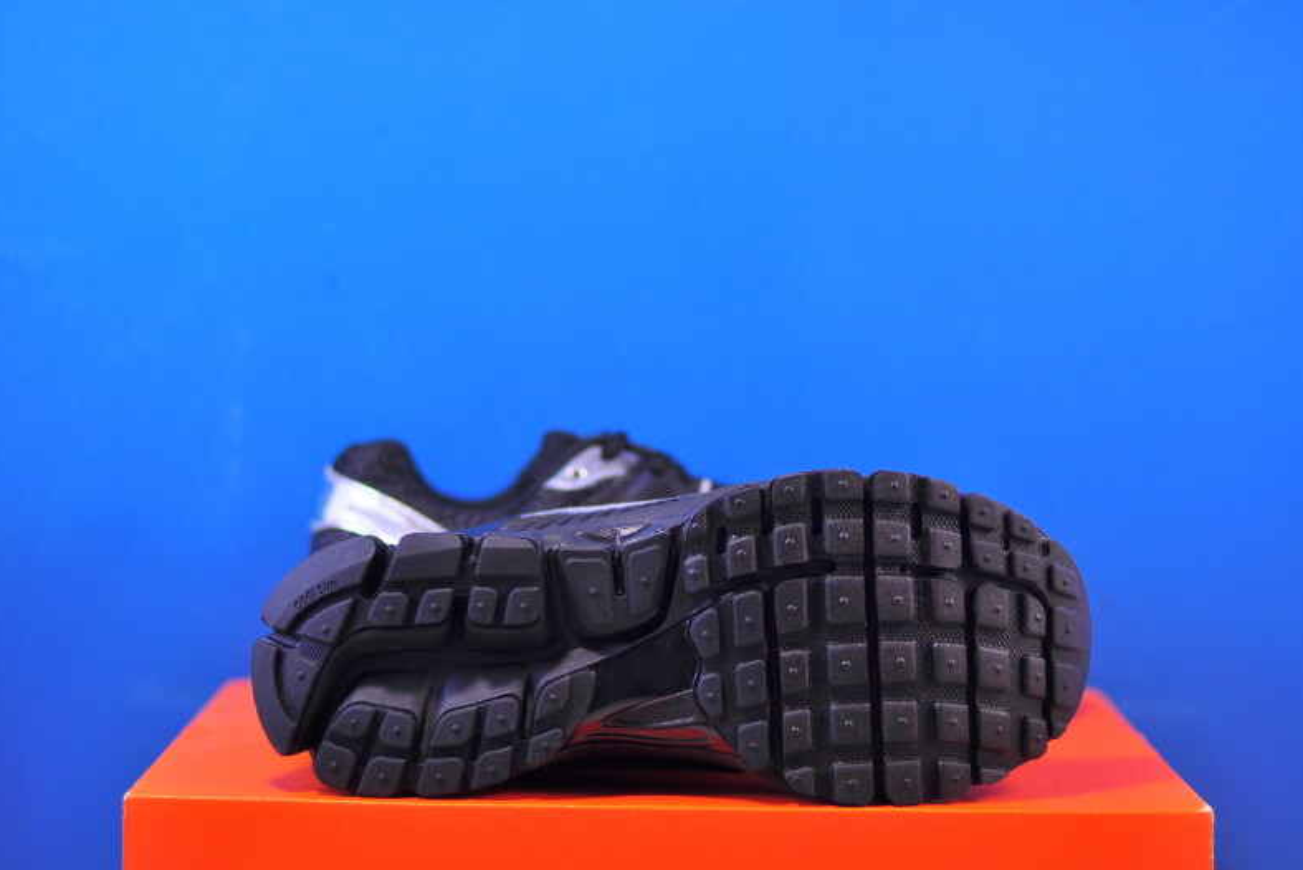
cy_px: 437
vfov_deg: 18.0
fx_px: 2752
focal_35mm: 76
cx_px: 653
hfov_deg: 26.6
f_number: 2
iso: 250
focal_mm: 50
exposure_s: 1/320
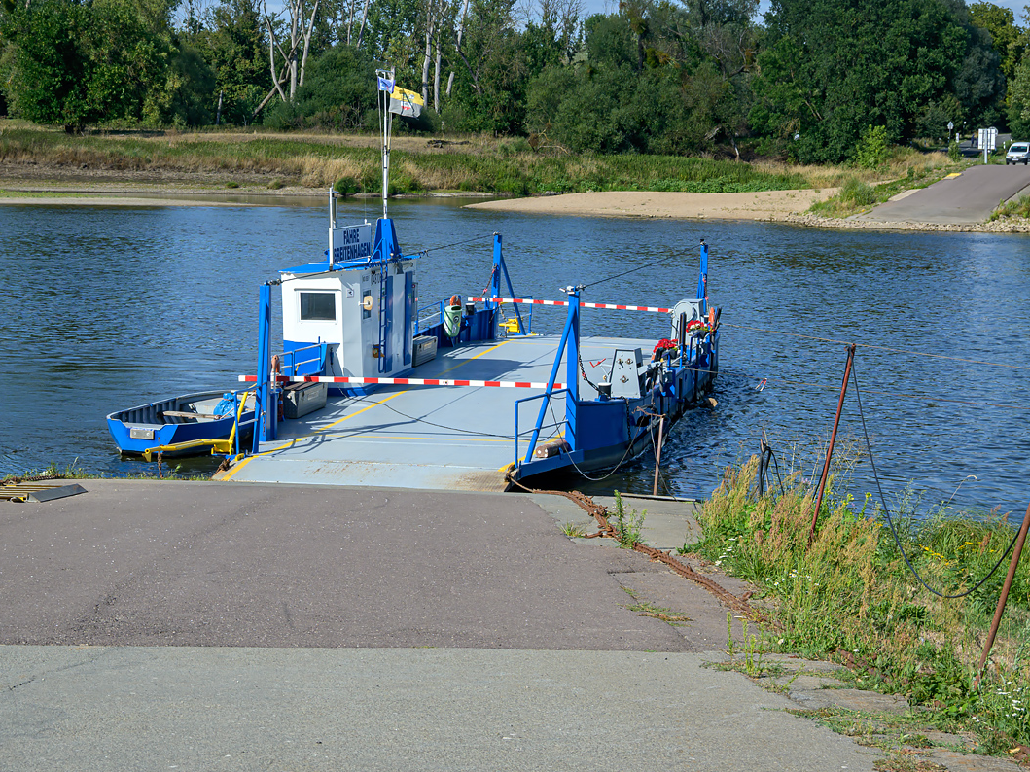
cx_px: 453
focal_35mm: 74
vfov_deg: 20.0
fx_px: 2188
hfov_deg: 26.5
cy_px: 385
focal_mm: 45
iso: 200
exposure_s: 1/500
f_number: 8
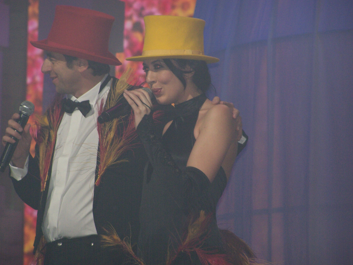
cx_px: 163
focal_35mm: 279
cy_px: 127
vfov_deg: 5.3
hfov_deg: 7.1
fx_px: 2845
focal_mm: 42.8
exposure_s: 1/180
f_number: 3.6
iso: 140
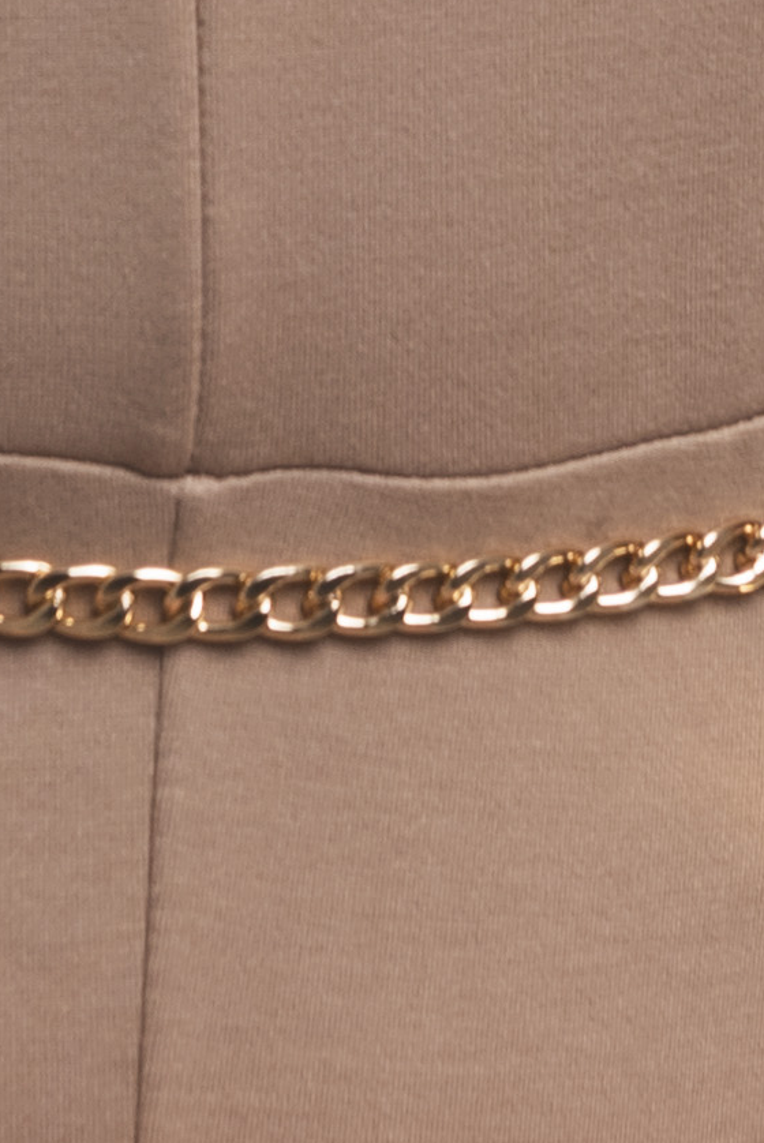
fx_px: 14141
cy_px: -1132
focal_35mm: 445
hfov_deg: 3.1
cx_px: -38
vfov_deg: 4.6
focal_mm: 62
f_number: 7.1
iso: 125
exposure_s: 1/125
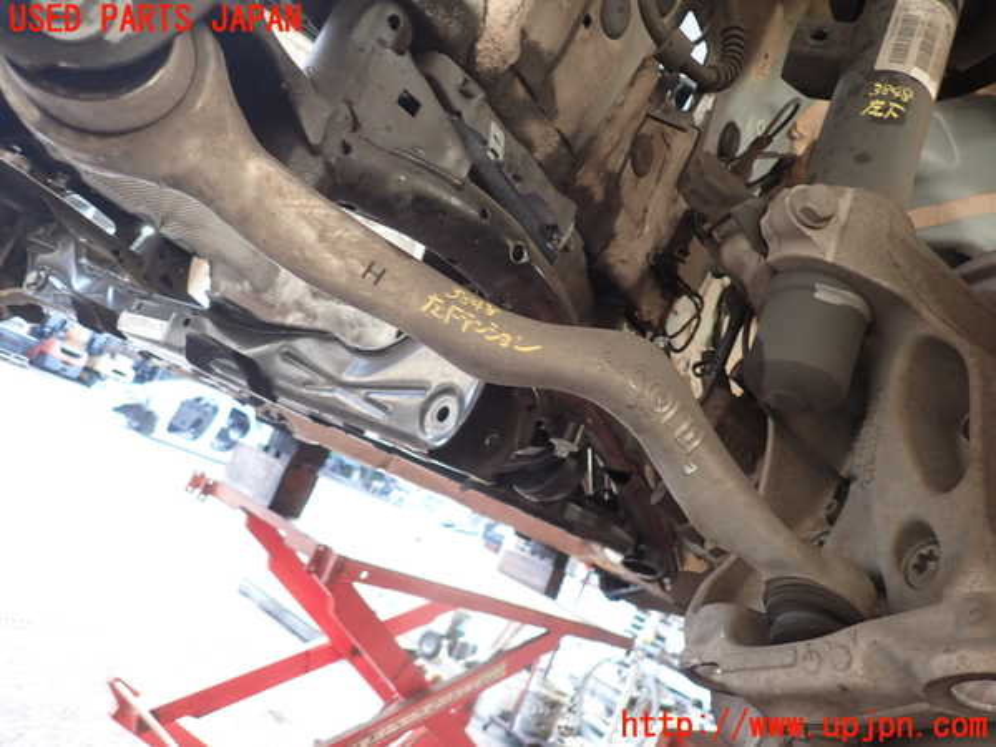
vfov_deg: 54.9
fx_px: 719
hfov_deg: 69.4
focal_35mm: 25
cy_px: 374
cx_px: 498
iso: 200
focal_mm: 4.5
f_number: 2
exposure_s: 1/50
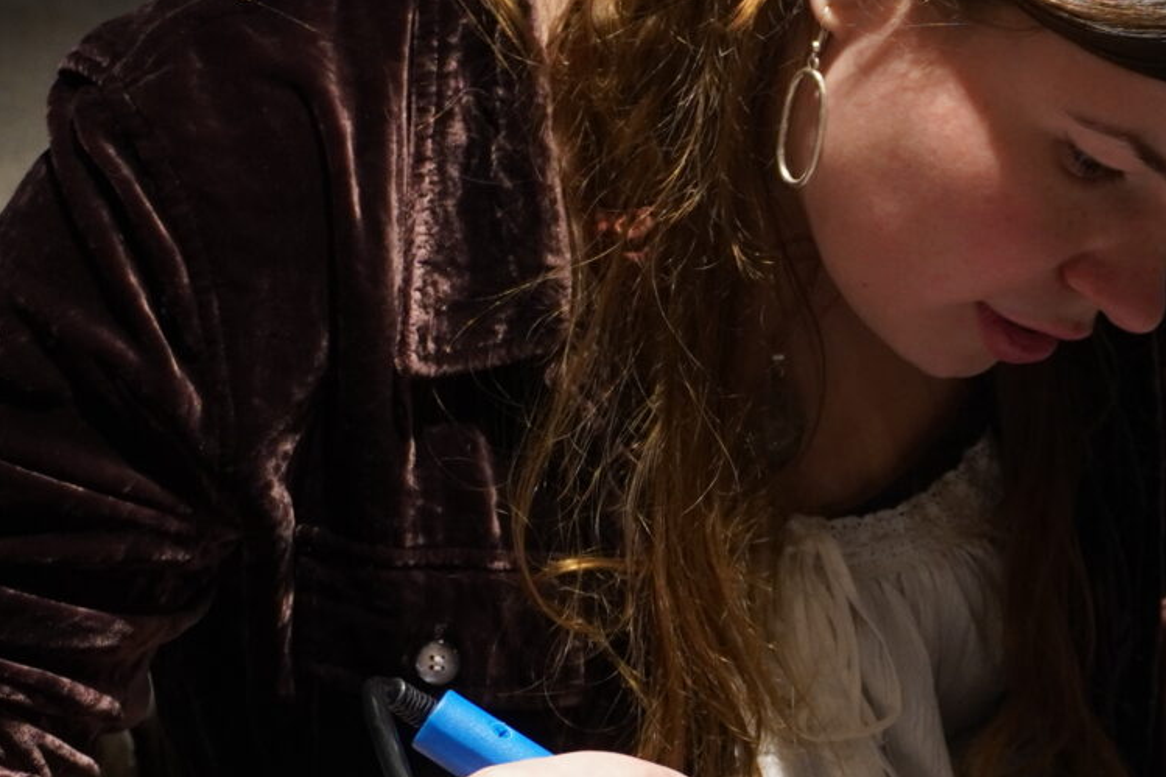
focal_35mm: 108
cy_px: 588
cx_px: 1242
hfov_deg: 18.4
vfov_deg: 12.7
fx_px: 3488
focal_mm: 21
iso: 500
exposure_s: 1/40
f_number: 4
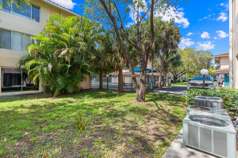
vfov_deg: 73.7
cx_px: 119
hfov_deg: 96.7
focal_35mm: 16
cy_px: 79
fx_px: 106
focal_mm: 16
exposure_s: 1/400
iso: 125
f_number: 8
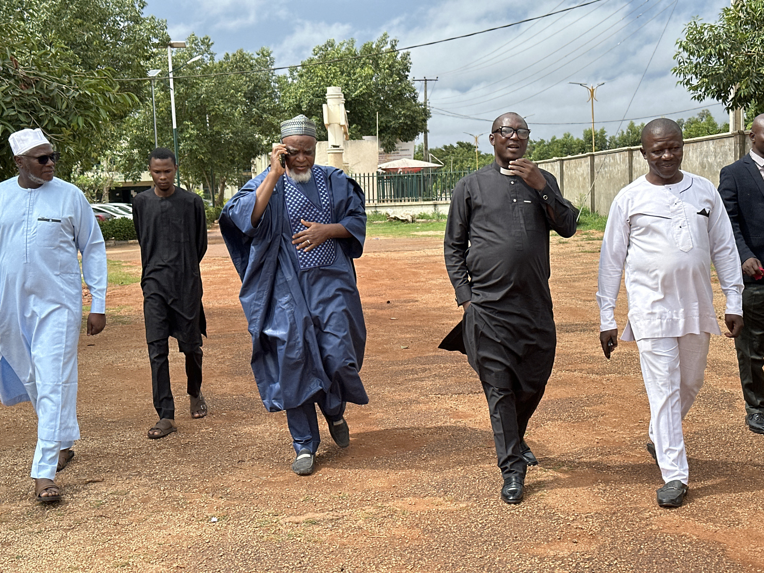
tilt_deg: -7.5
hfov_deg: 39.7
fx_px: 1059
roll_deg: +2.5
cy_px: 286
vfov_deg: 30.3
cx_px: 382
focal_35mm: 48
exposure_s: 1/1848
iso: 64
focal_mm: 6.86
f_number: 1.78
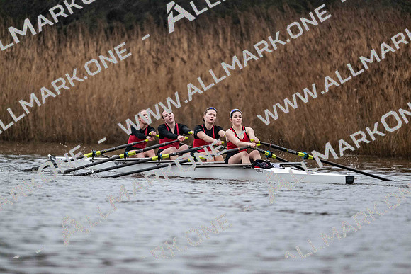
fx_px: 4568
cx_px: 206
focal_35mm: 400
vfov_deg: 3.4
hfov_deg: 5.2
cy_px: 137
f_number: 4.5
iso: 5000
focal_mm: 400
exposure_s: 1/1600
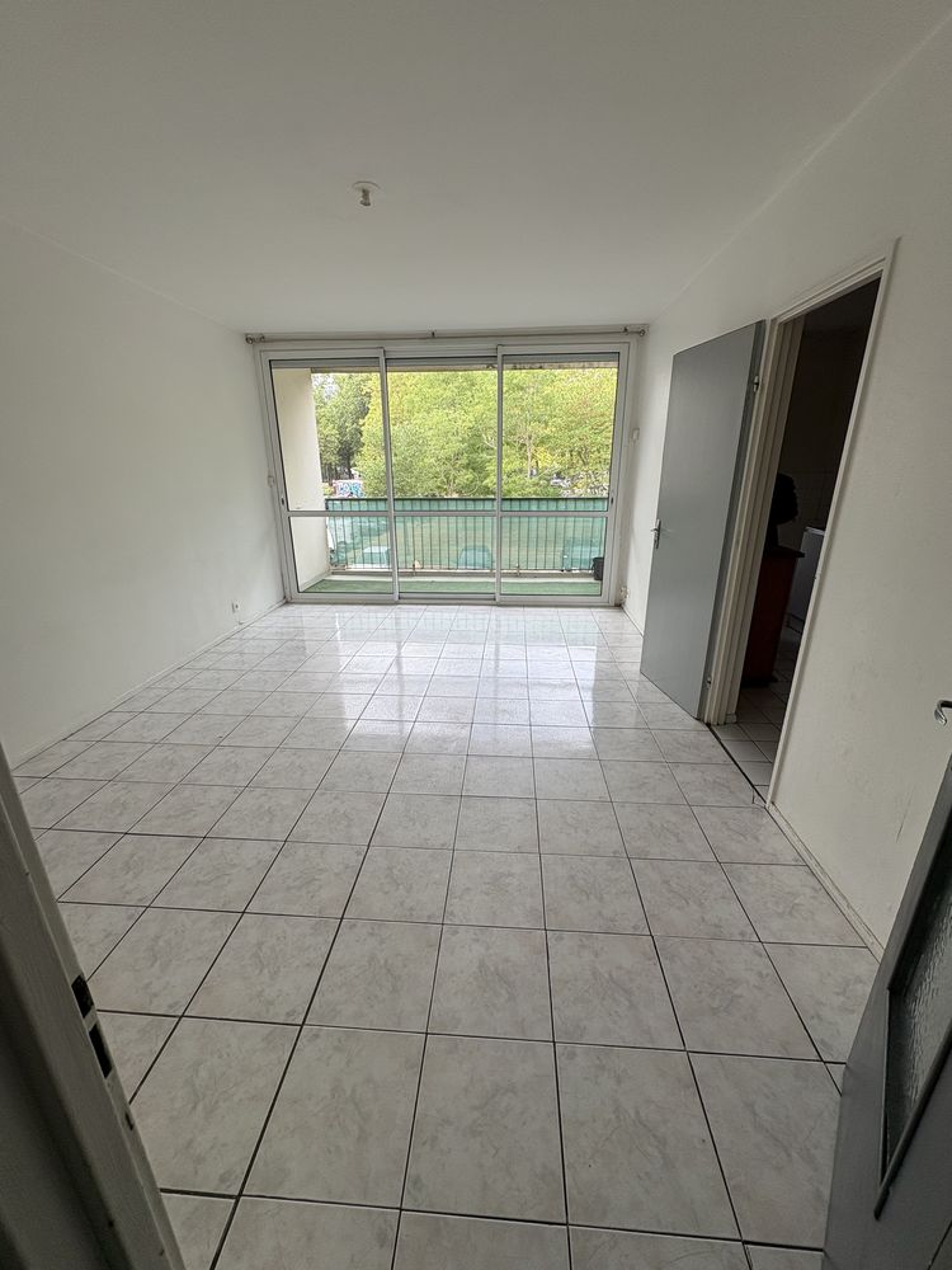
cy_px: 635
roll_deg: +0.0
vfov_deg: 102.1
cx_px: 476
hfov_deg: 85.7
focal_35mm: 14
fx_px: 513
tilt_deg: -18.6
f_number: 2.2
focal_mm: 2.22
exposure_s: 1/181
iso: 40
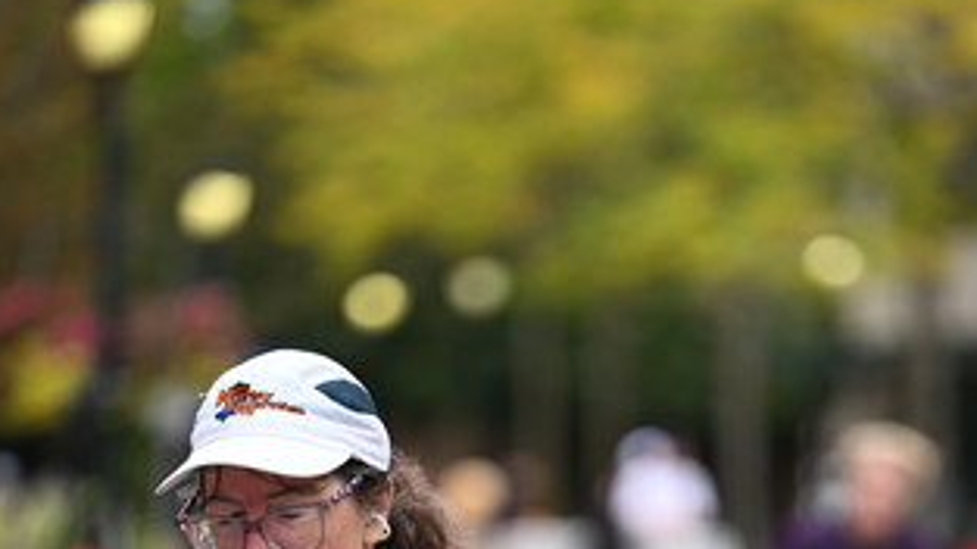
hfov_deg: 7.1
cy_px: 664
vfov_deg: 4.0
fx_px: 7875
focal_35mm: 304
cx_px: 542
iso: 640
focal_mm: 165
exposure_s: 1/2500
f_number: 2.8
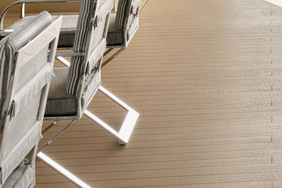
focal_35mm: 173
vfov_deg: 7.7
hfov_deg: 10.9
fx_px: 1355
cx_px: 560
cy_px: -122
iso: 400
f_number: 11
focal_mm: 35
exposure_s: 1/60
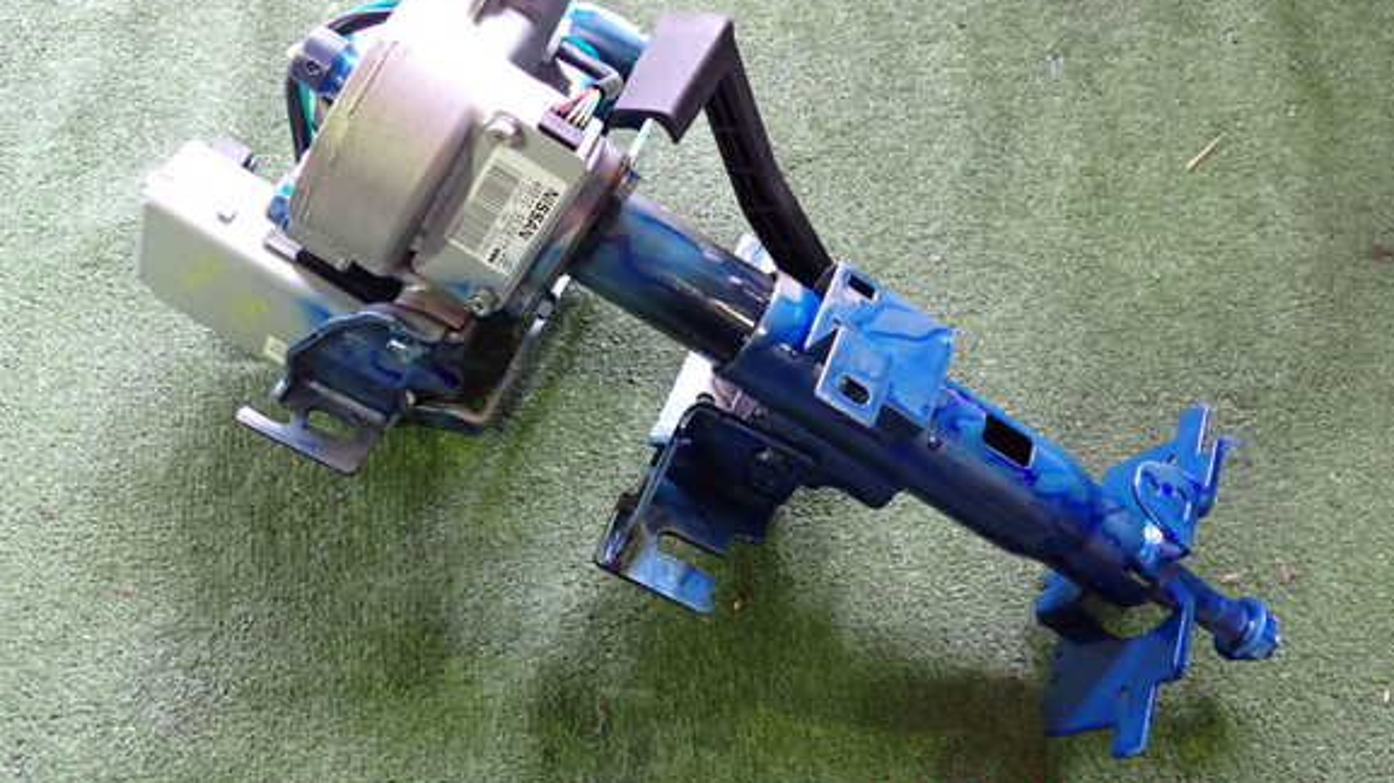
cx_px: 705
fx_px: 1256
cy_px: 314
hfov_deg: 58.0
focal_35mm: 34
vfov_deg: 34.5
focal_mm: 5.4
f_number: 2.3
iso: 500
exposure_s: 1/30
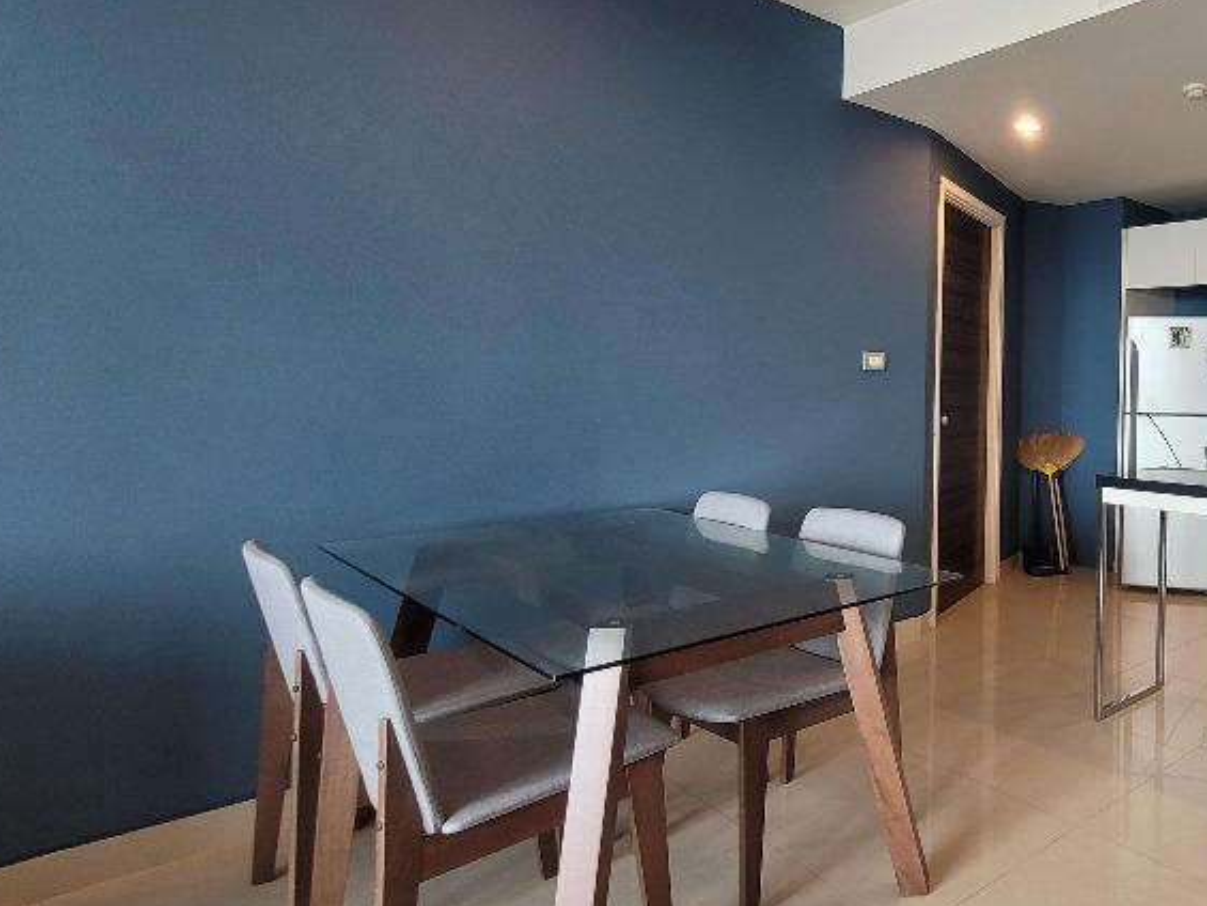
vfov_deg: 58.6
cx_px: 1036
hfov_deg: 64.3
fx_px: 802
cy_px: 382
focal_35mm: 23
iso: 125
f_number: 2.2
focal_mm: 1.74
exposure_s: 1/50
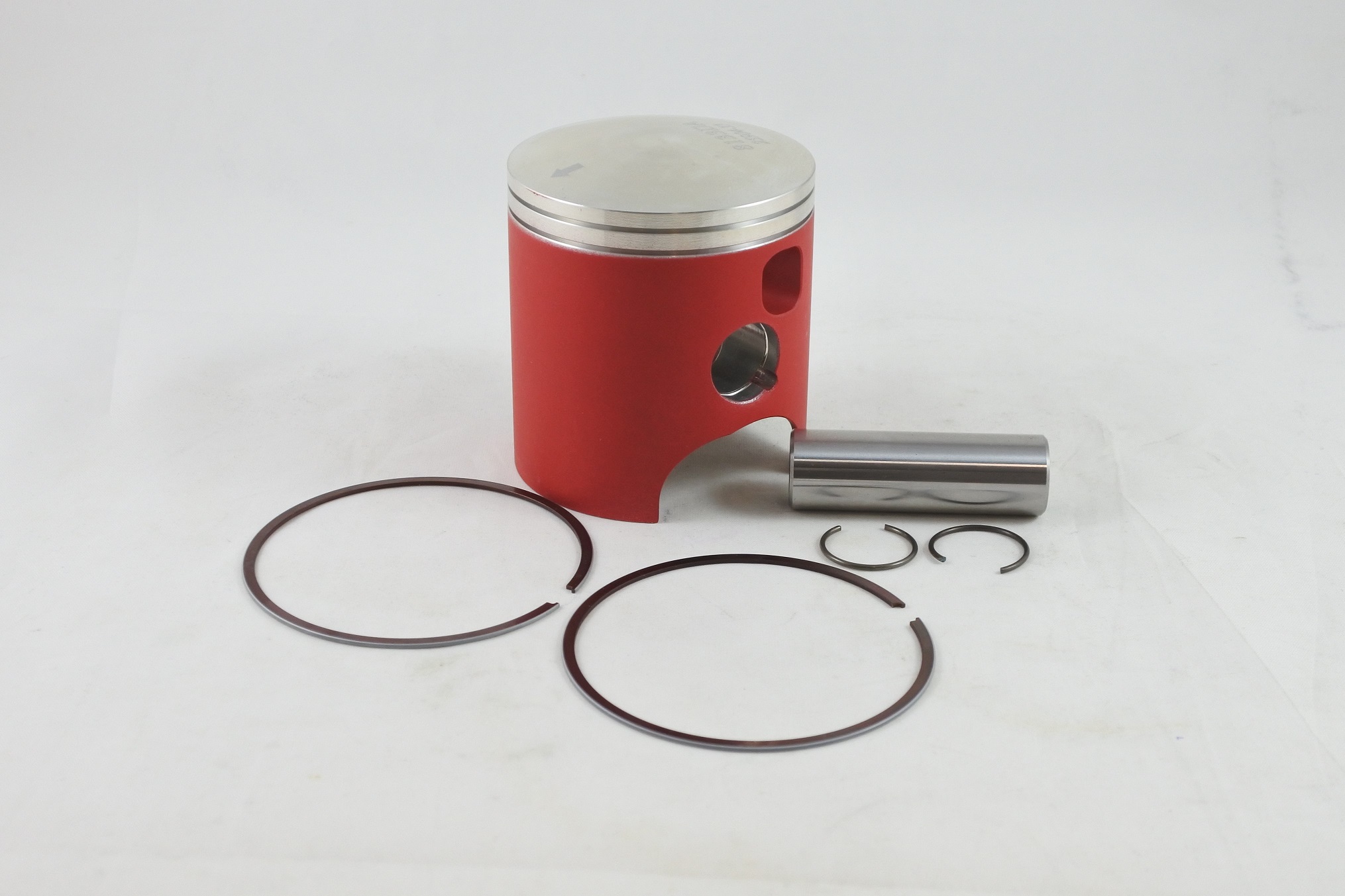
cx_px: 672
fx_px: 1532
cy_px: 448
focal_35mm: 41
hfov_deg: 47.4
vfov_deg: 32.6
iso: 450
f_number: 4.2
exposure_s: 1/125
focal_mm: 15.3
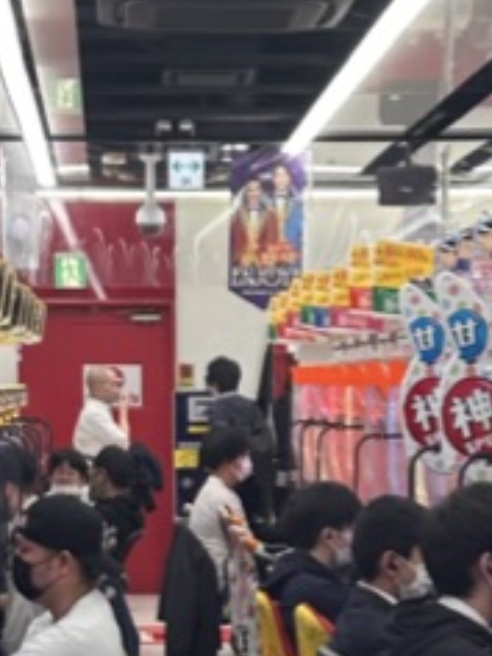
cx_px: 185
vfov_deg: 18.1
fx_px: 1971
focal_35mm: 104
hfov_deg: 14.2
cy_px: 739
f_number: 1.78
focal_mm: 6.86
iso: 80
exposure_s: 1/100
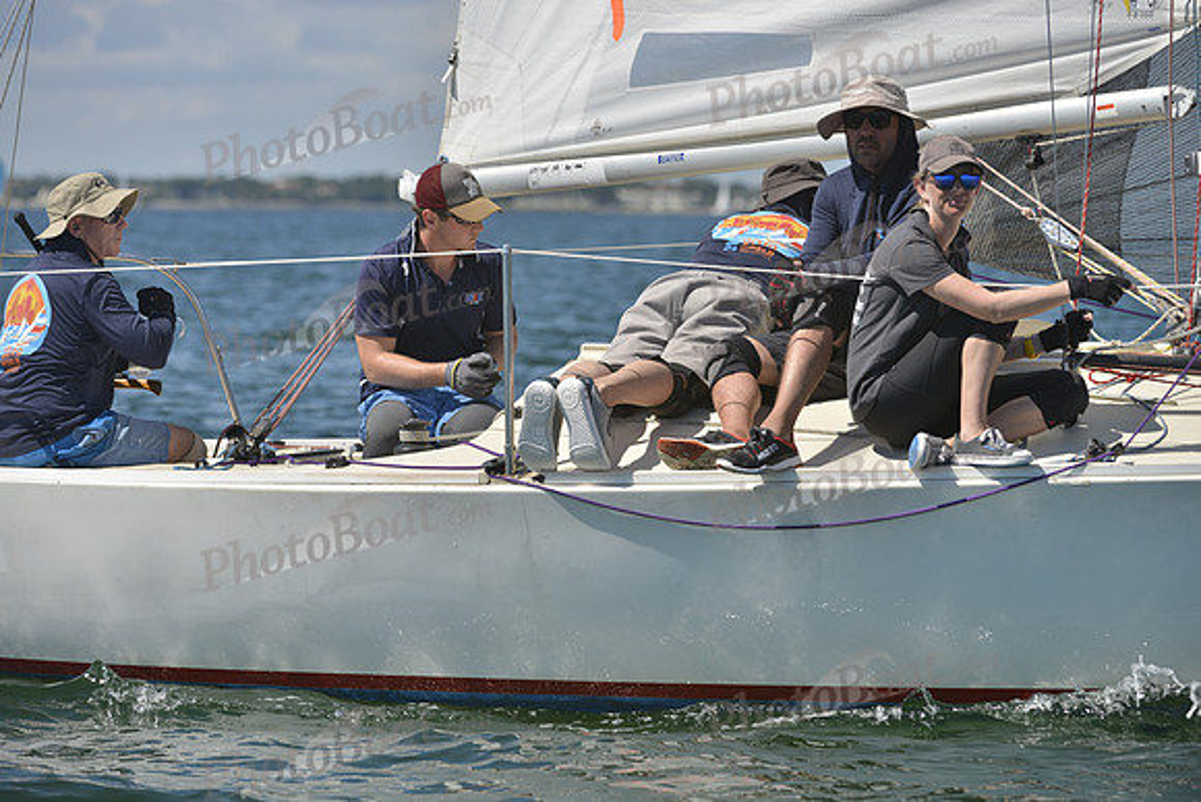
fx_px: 6673
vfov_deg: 6.9
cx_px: 600
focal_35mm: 200
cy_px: 401
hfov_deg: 10.3
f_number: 6.3
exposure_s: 1/1250
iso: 200
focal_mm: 200
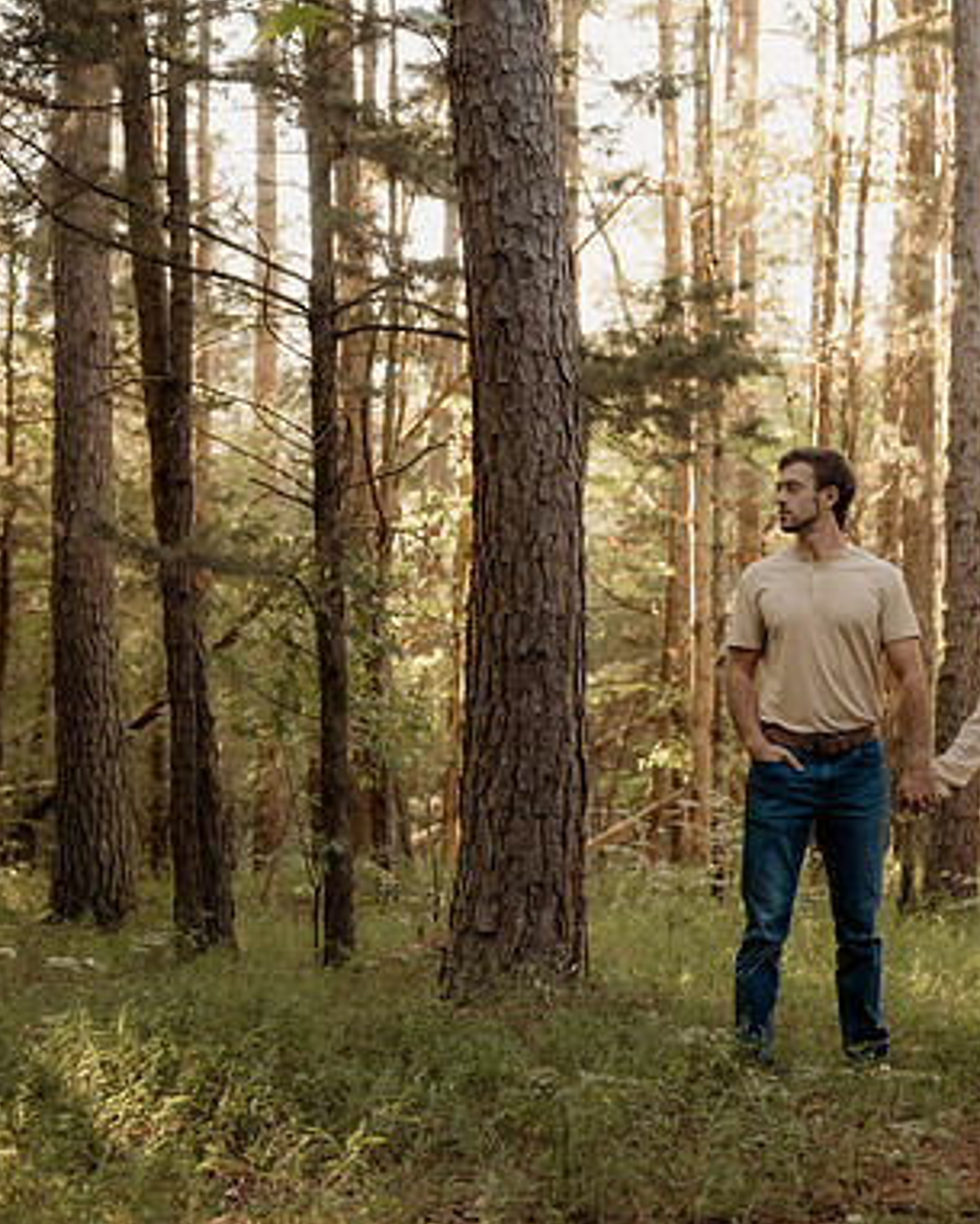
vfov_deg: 28.3
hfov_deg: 22.3
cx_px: 871
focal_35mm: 67
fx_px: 2428
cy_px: 618
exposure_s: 1/160
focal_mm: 45
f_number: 2.8
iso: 500
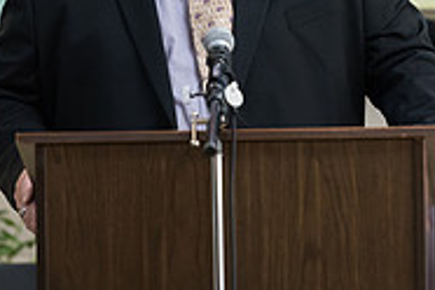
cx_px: 327
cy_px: -41
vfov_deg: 2.4
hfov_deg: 3.6
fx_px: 6972
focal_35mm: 577
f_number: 3.2
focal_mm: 185
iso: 3200
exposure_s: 1/200
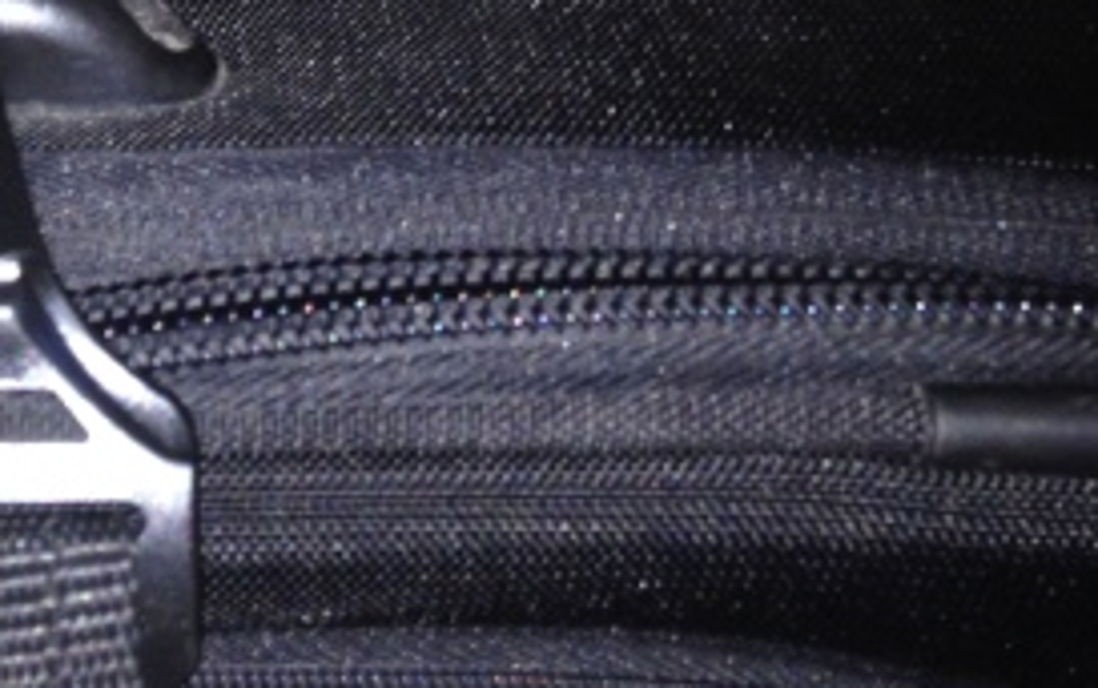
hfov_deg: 23.0
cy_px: -105
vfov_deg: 14.6
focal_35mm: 87
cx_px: 40
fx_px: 2605
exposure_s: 1/20
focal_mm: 4.28
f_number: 2.4
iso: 80
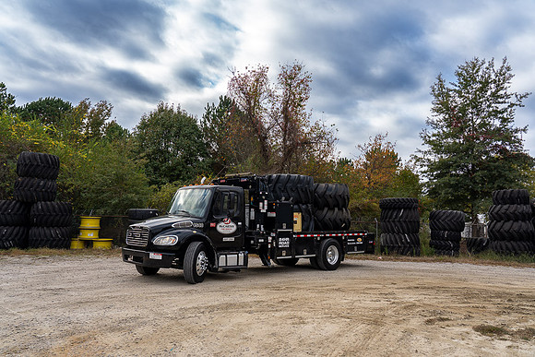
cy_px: 178
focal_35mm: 27
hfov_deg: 67.4
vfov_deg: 48.0
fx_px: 401
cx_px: 268
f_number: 5.6
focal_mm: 27
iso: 100
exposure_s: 1/125
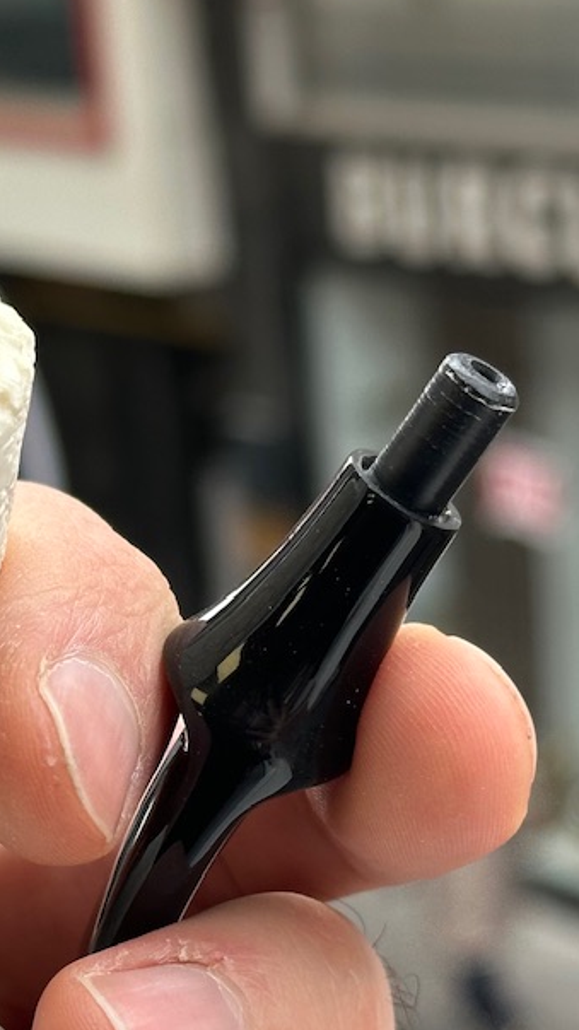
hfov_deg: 10.9
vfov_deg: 19.2
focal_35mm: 111
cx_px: 106
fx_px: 3031
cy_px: 661
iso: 64
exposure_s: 1/349
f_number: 1.78
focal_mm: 6.86
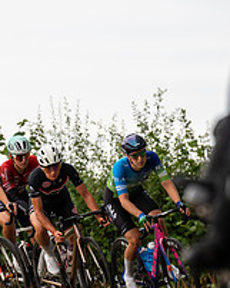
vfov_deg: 3.0
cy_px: 233
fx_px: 5476
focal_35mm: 644
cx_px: 25
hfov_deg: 2.4
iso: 400
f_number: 2.8
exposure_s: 1/1000
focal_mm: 200
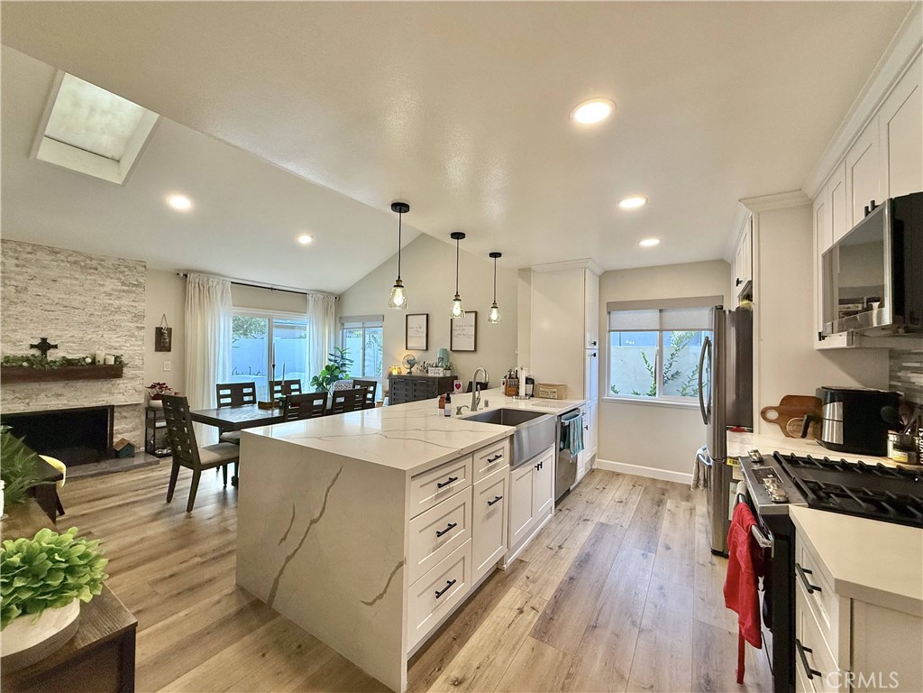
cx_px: 462
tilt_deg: -0.3
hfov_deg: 102.1
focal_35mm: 14
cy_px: 346
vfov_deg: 85.7
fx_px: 373
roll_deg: -1.4
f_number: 2.2
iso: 160
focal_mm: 2.22
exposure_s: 1/120
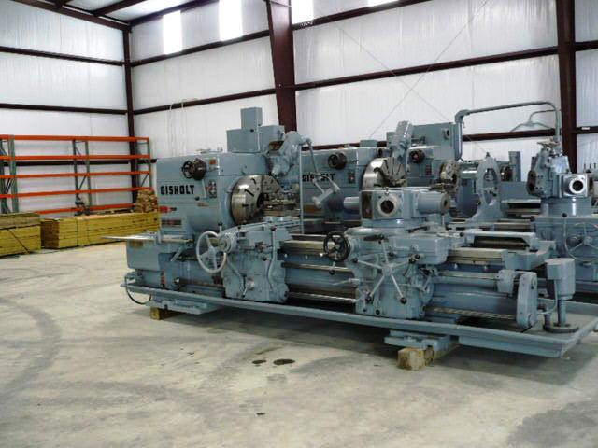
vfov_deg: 40.7
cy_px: 224
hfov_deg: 52.6
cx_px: 299
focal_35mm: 35
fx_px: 605
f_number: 2.8
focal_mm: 5.8
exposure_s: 1/30
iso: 200
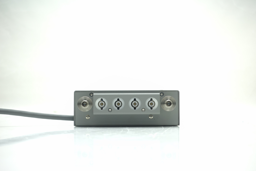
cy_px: 86
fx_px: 498
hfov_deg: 28.8
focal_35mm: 70
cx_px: 128
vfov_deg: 19.5
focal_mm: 25.7
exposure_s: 1/15
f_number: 3.2
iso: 100
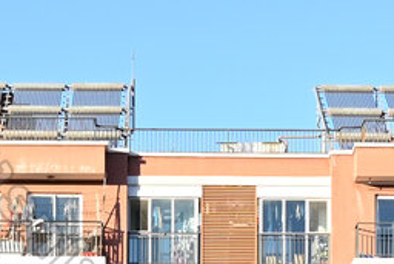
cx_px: 131
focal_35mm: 150
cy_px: 681
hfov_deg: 13.7
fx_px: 1643
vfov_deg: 8.3
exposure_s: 1/250
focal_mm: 24
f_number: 6.3
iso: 200
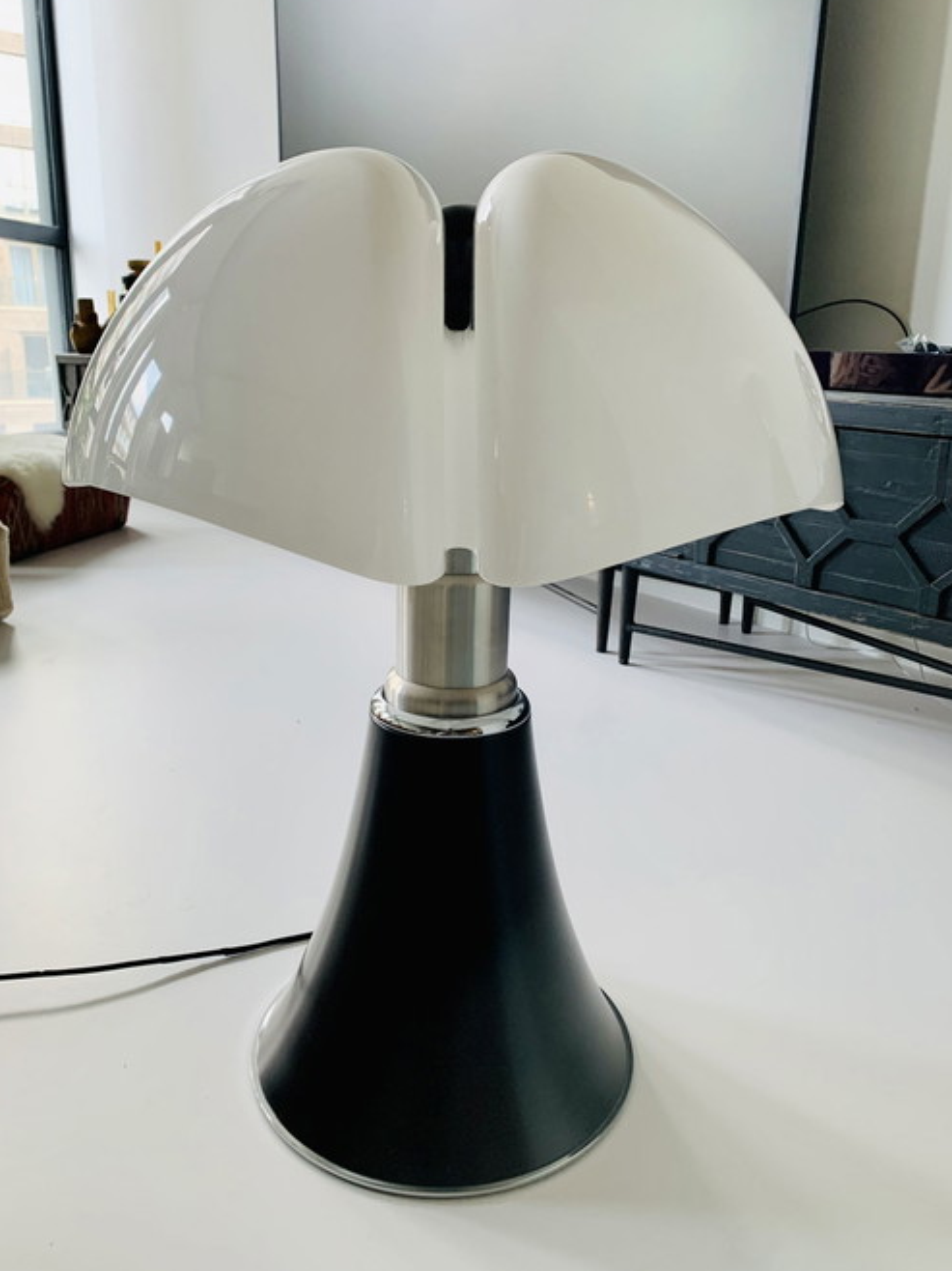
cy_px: 615
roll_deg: -1.0
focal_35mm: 27
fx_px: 991
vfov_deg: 65.3
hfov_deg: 51.3
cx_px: 475
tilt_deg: -15.0
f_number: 1.8
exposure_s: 1/60
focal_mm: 4.25
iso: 100
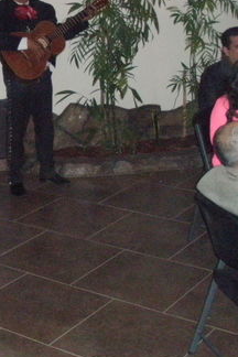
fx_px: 773
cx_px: 0
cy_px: 117
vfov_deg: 25.8
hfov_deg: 17.1
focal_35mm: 78
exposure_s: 1/30
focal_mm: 6.7
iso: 800
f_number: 3.5
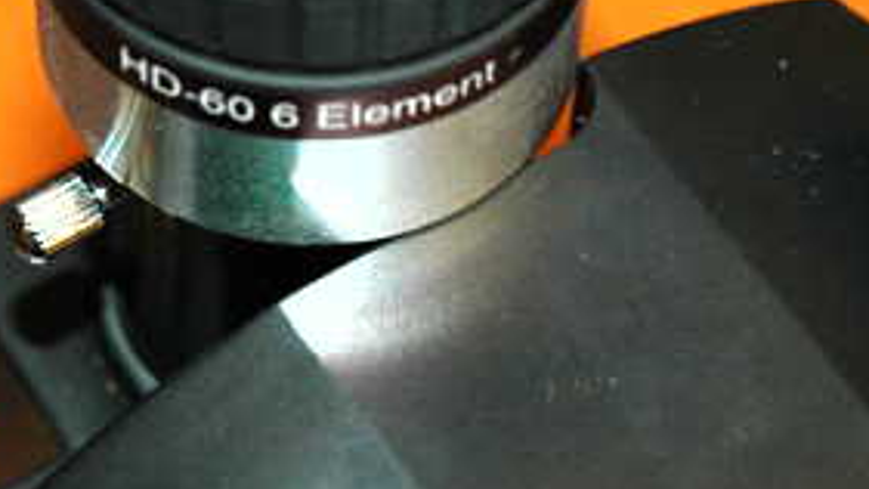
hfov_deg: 11.6
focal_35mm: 186
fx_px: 4285
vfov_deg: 6.5
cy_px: 195
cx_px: 452
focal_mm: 52
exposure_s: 1/60
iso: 400
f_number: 4.5
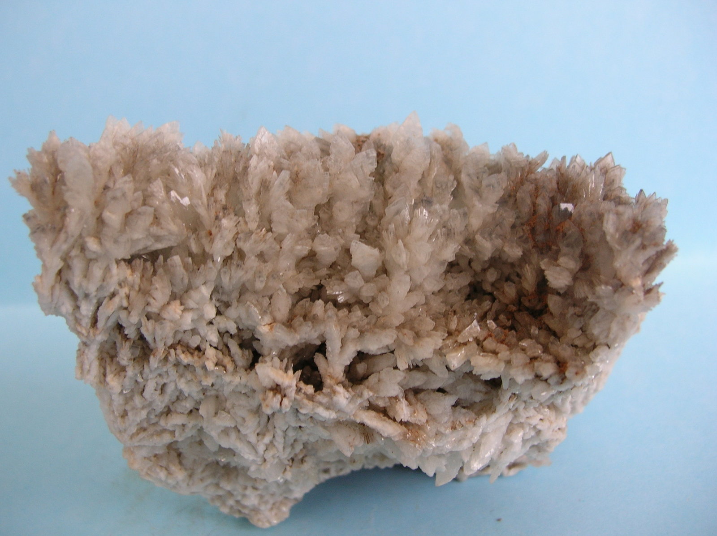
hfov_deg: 51.4
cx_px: 358
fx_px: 745
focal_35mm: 36
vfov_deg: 39.6
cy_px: 268
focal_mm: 6
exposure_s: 1/8
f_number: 2.7
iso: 50
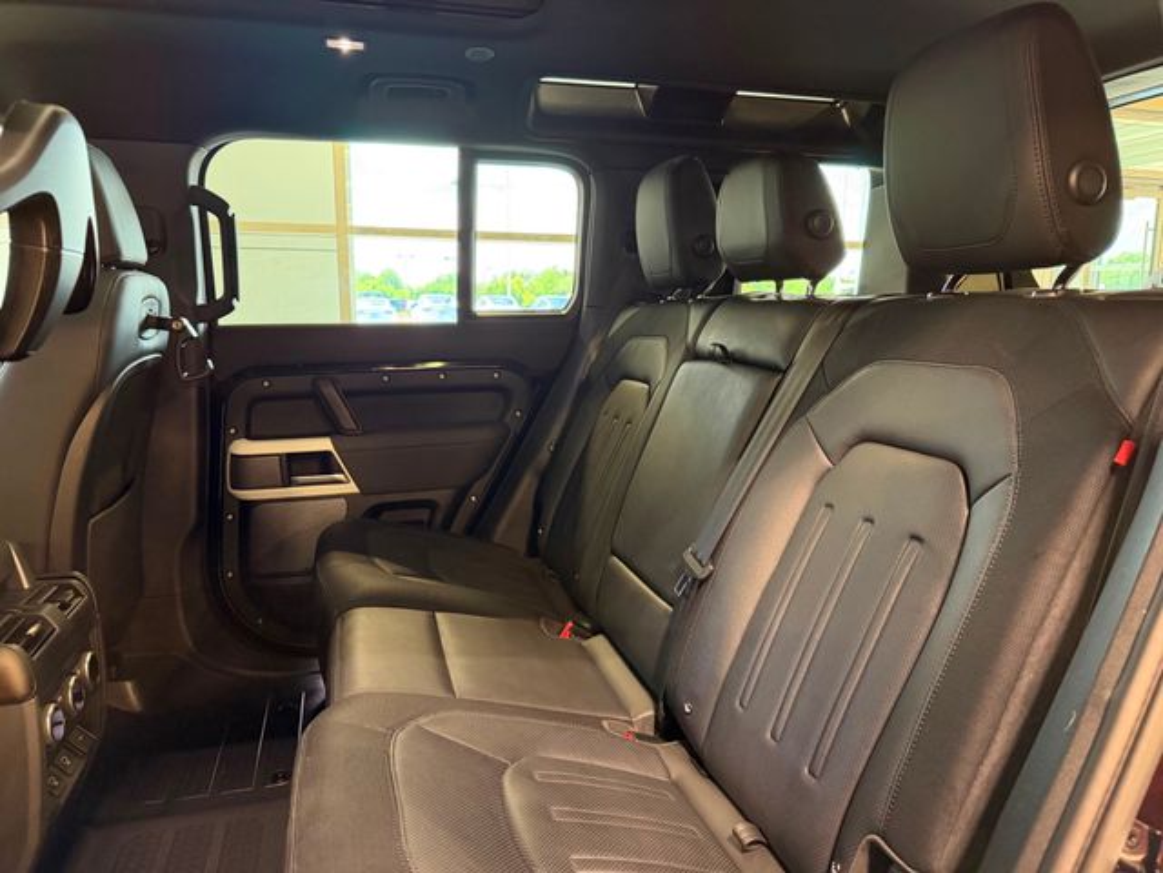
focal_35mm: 24
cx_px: 582
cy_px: 436
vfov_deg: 56.8
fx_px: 806
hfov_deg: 71.6
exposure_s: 1/40
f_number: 1.78
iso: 640
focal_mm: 6.76
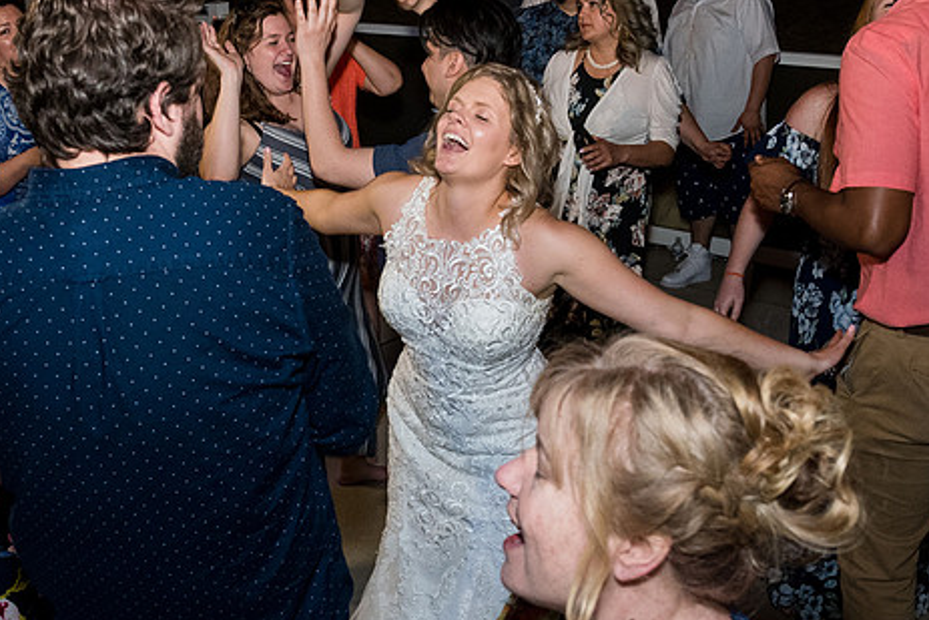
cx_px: 371
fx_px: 1162
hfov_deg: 43.4
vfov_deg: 29.8
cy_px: 362
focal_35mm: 45
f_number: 5
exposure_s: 1/80
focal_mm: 16
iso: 2000
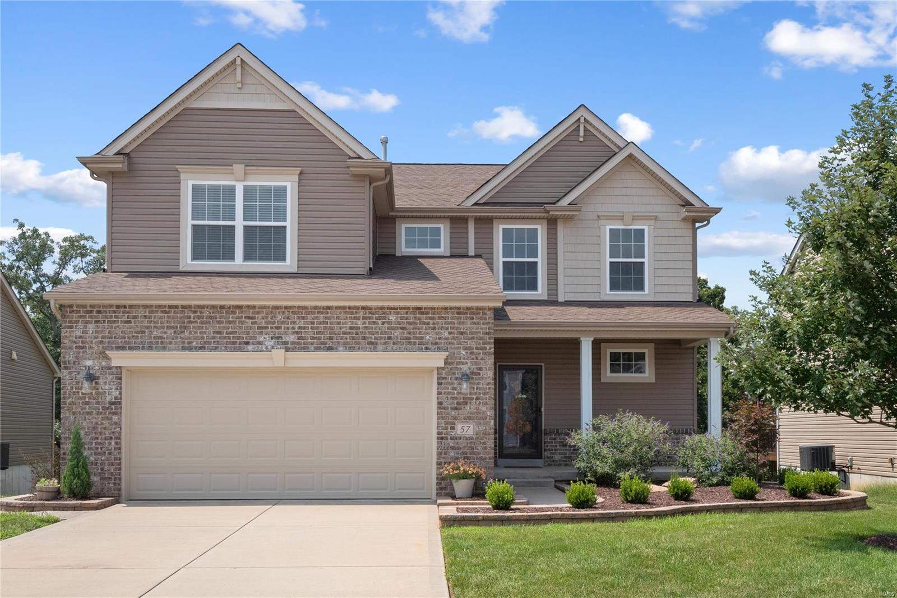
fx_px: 797
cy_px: 299
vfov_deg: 41.1
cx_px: 448
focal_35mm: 32
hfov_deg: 58.7
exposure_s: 1/640
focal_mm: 16
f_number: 8
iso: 400
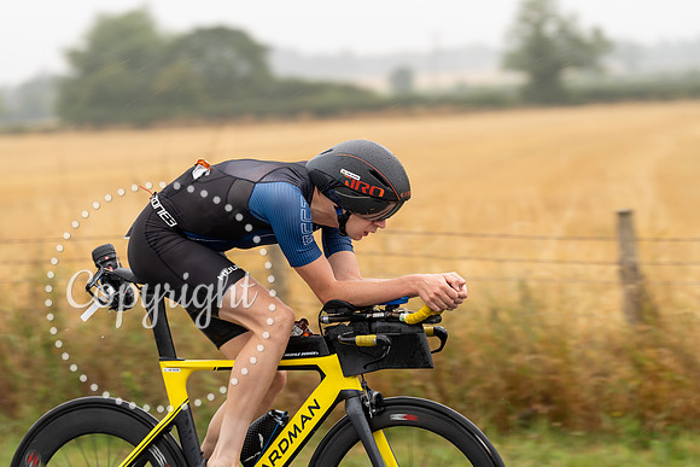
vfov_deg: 10.0
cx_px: 350
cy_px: 234
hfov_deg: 15.0
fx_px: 2664
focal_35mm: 137
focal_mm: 137
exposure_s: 1/400
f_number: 3.5
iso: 250
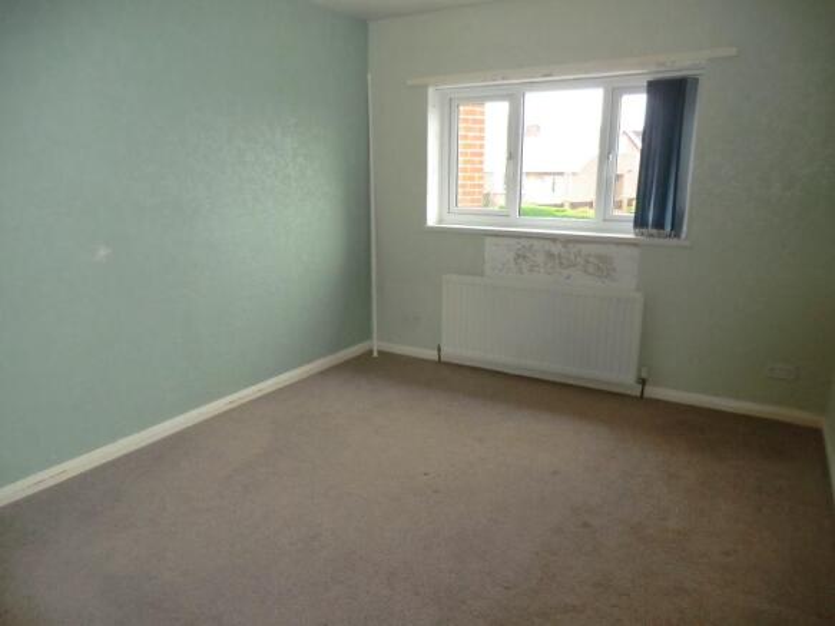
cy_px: 313
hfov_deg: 71.6
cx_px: 418
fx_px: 579
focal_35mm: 24
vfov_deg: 56.8
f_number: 3.2
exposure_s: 1/60
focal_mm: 4.3
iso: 400
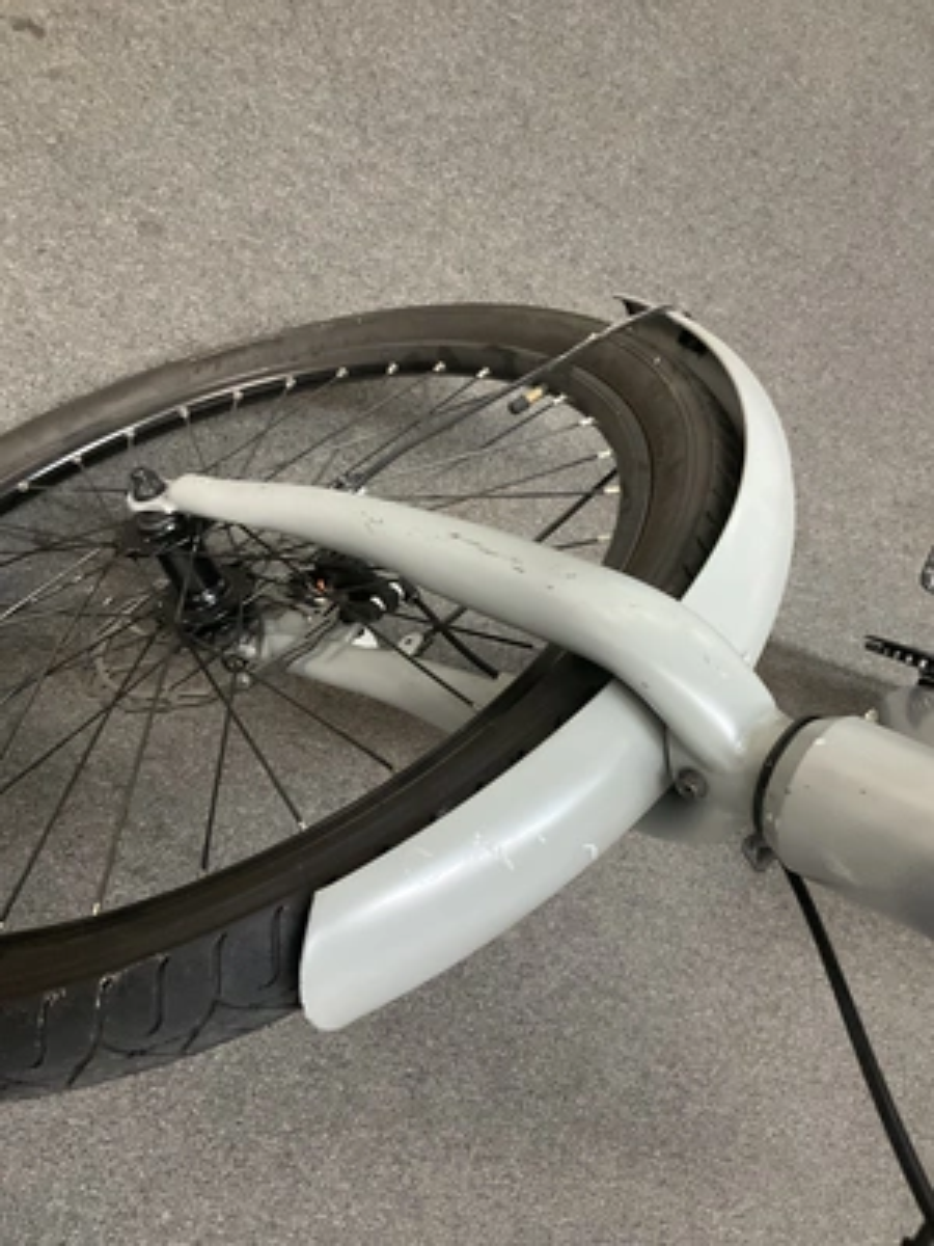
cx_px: 467
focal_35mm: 29
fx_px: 1043
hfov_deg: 48.2
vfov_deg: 61.7
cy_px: 623
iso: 320
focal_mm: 3
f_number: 1.8
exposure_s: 1/30
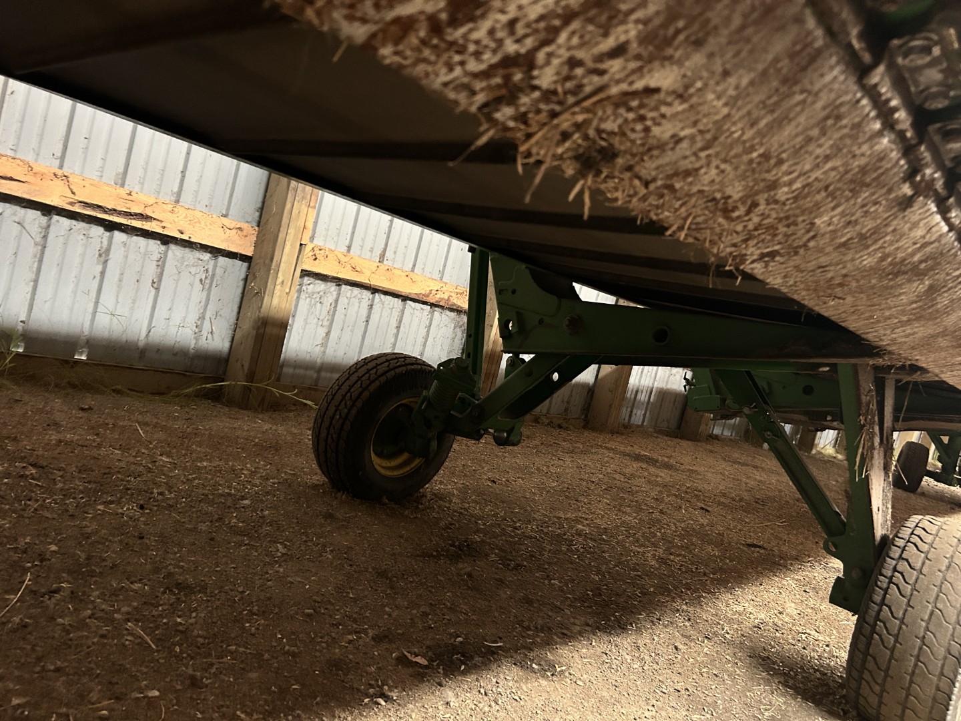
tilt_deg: -3.7
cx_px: 480
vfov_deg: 53.1
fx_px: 722
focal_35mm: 26
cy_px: 360
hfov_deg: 67.3
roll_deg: -13.1
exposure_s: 1/32
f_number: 1.5
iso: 640
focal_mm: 5.7
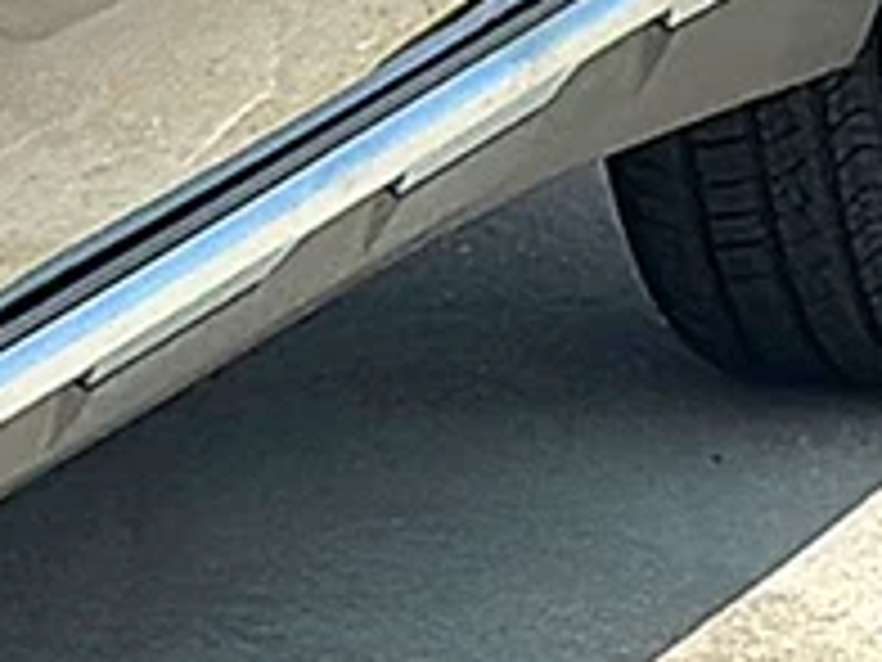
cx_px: -230
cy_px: 862
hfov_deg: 5.5
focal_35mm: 358
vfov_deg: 4.1
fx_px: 9122
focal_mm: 6.86
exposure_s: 1/4405
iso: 64
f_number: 1.78
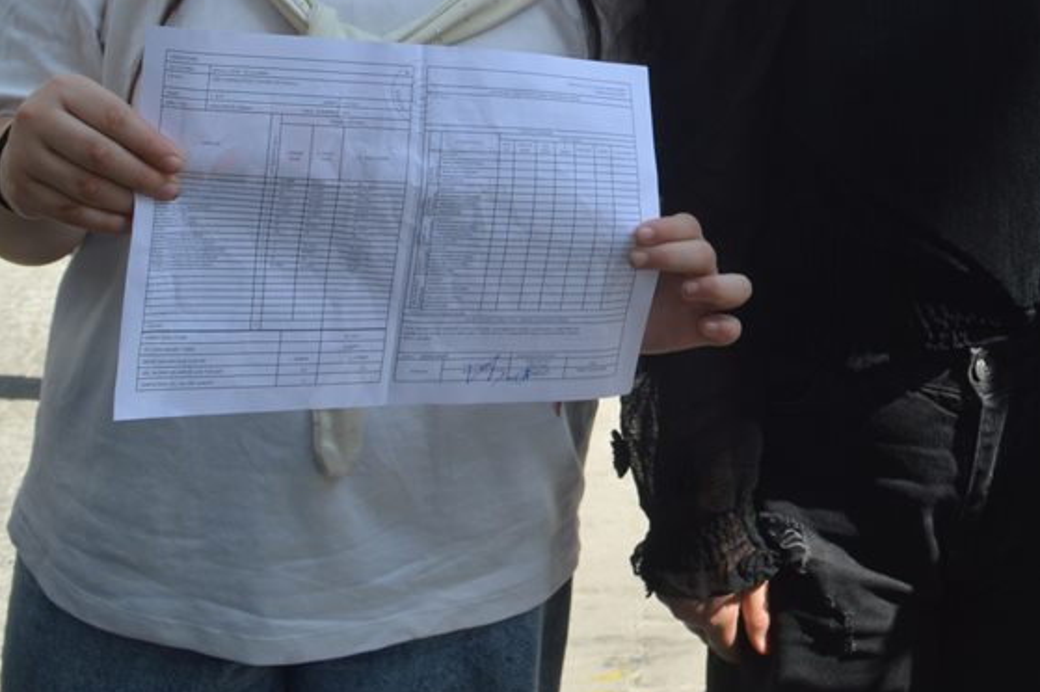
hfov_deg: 29.1
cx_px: 969
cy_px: -76
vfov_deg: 19.7
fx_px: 1905
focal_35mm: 66
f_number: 7.1
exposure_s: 1/200
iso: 100
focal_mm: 18
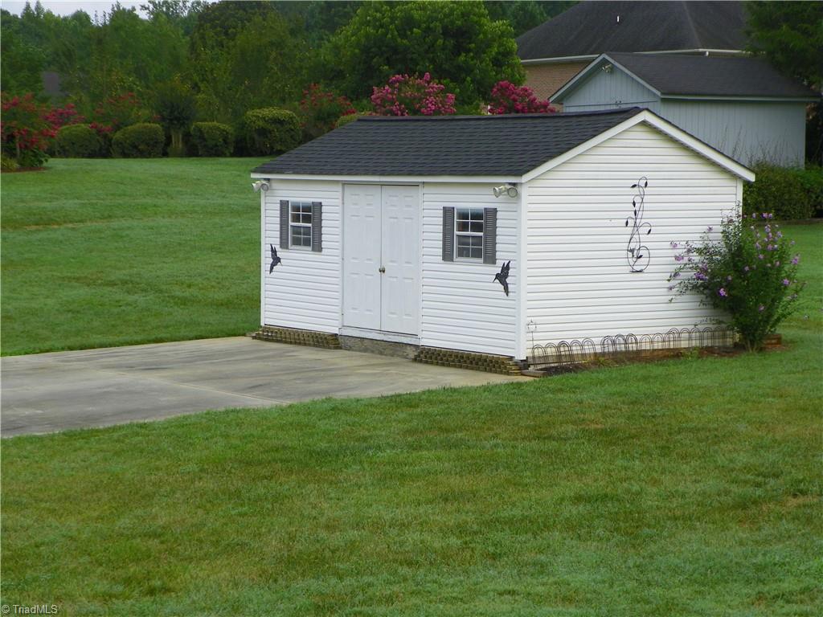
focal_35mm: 85
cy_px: 308
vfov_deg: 17.4
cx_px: 412
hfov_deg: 23.0
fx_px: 2021
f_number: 4
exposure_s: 1/160
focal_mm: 15.1
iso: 64
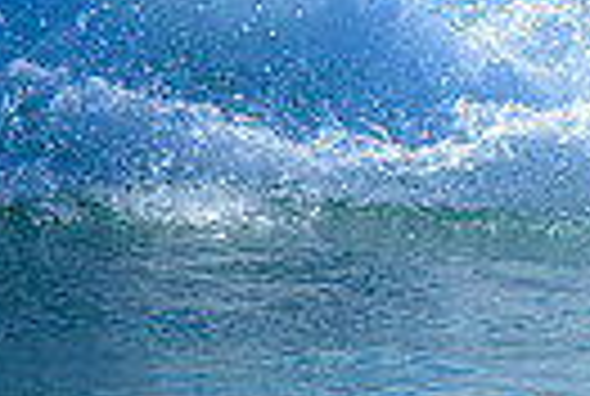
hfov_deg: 0.6
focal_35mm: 3531
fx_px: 58001
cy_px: -155
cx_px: 1162
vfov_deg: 0.4
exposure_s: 1/3200
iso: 360
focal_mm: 800
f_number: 6.3
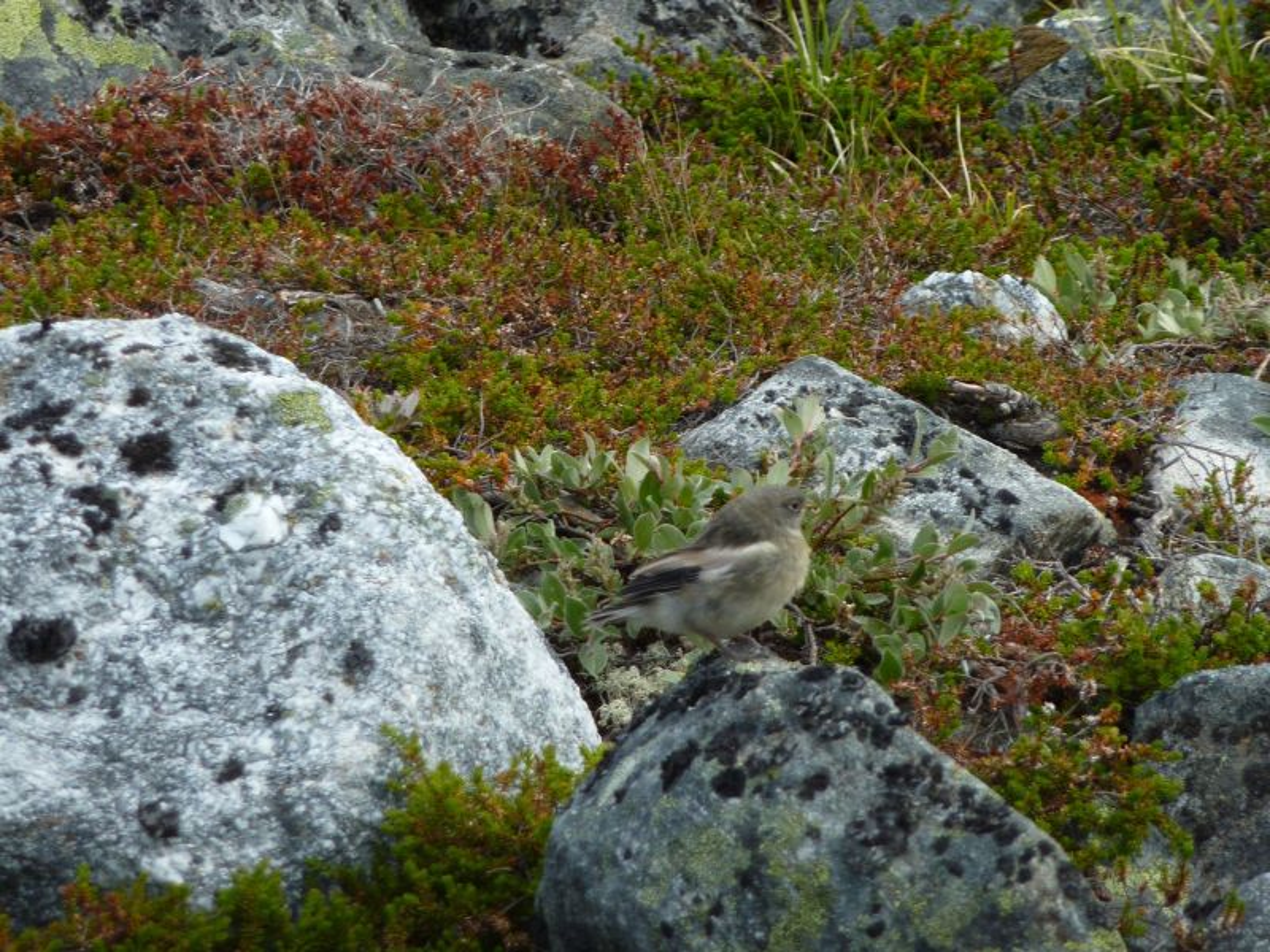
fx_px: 11006
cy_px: 476
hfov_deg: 6.6
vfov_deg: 5.0
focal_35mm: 300
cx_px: 635
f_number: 4.9
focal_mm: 49.2
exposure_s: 1/200
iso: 80
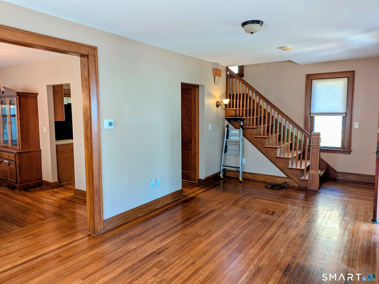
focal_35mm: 24
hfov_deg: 71.6
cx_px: 190
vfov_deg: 56.8
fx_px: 263
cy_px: 142
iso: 91
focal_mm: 6.81
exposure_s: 1/120
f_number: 1.85
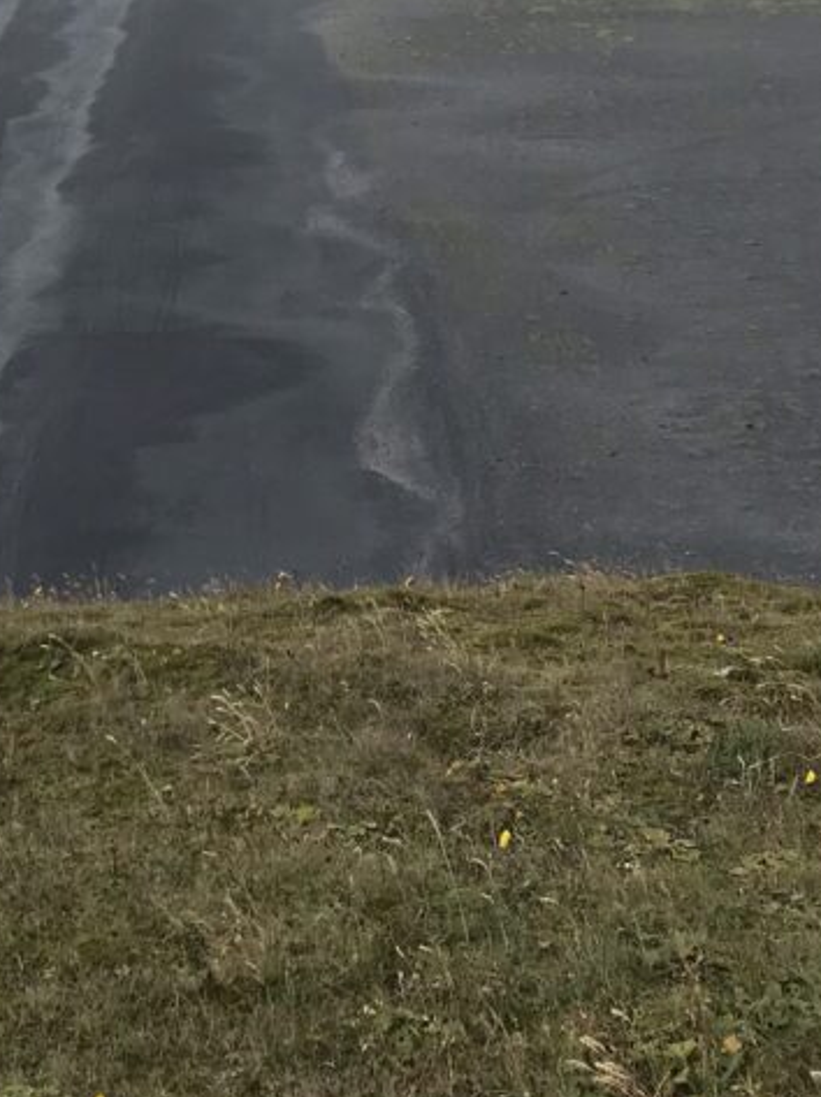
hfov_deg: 22.7
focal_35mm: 64
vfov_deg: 27.7
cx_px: 237
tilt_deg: -6.6
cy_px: -104
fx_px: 2027
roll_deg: +2.3
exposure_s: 1/3096
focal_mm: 3.99
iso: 20
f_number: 1.8
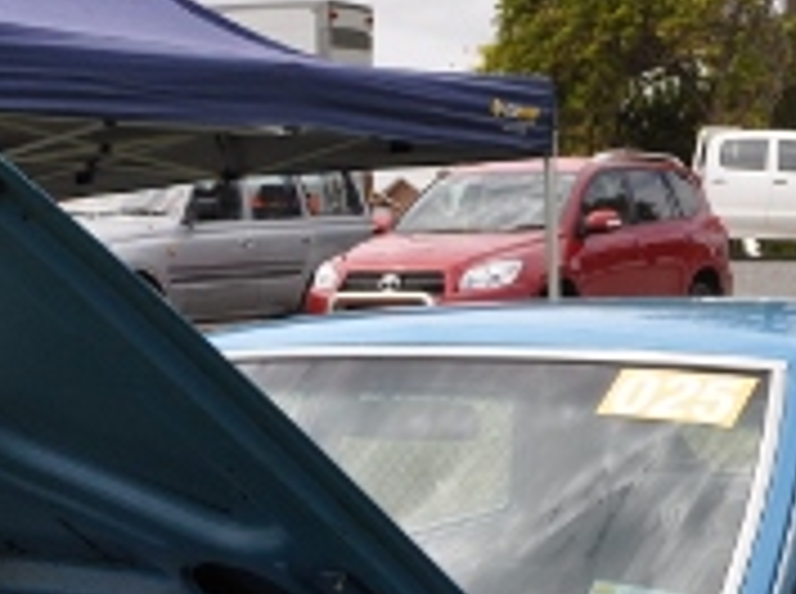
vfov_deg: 14.8
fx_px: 2157
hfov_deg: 20.7
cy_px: 821
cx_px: 202
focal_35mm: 94
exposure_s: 1/500
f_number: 11
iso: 500
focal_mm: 18
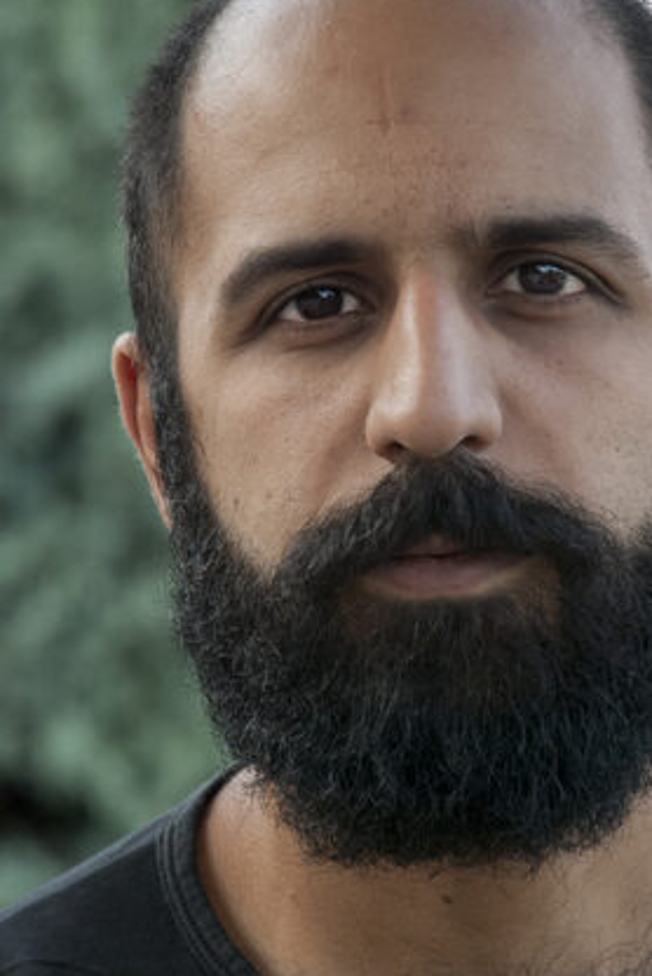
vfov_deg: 7.6
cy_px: 497
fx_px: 7315
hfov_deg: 5.1
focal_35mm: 270
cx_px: 432
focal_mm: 125
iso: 400
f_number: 5.6
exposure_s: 1/125
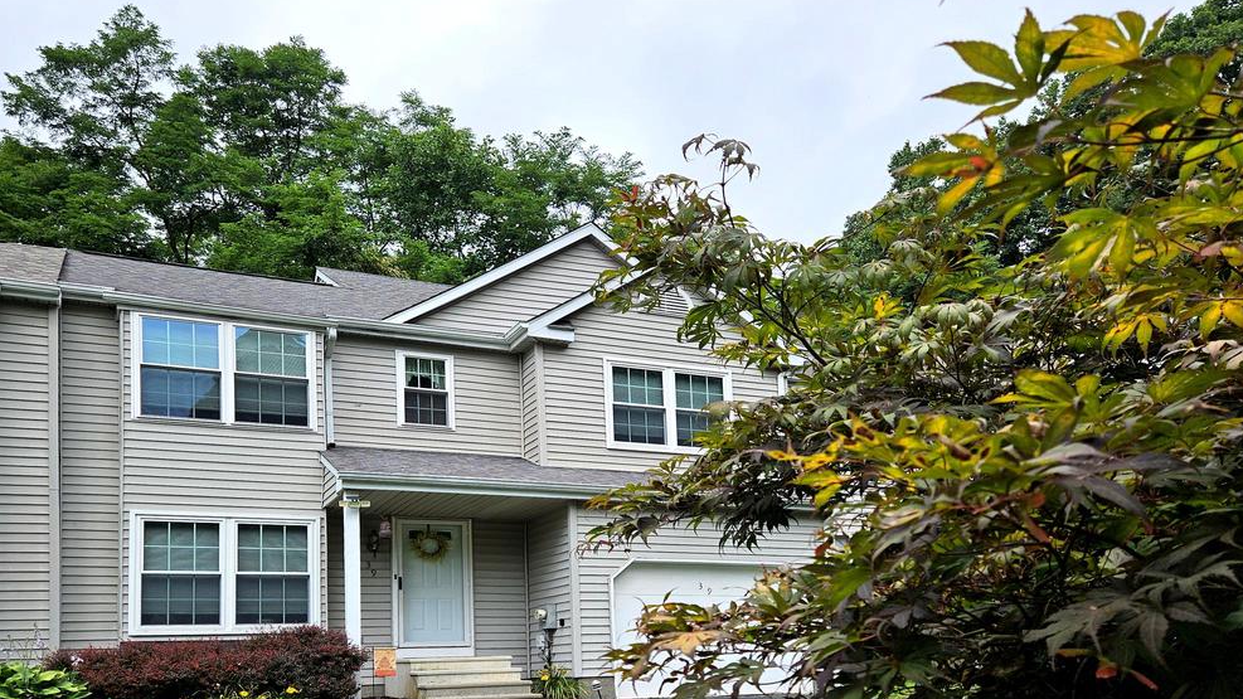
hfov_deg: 71.9
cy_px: 368
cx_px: 622
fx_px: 857
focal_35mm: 26
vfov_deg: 44.4
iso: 25
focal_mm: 5.4
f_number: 1.8
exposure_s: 1/1120
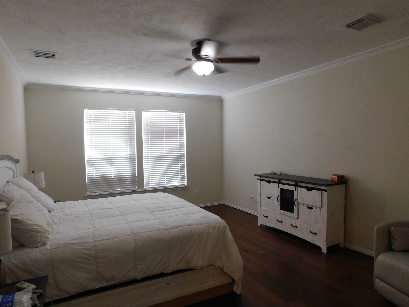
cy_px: 154
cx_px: 204
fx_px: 272
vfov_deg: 58.9
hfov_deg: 73.9
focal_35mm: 23
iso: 250
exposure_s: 1/30
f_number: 3
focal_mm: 4
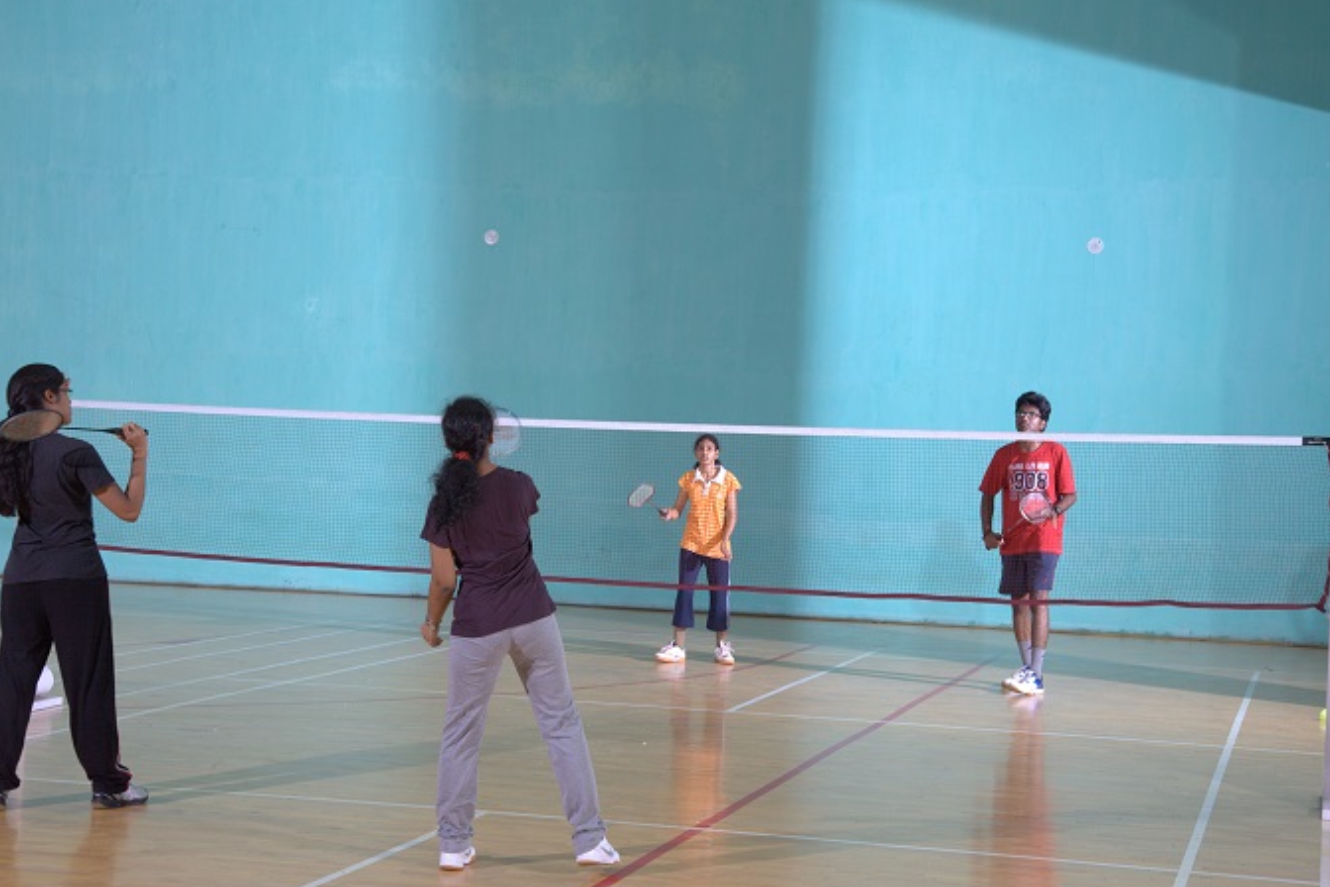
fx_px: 2327
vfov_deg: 21.6
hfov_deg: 31.9
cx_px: 596
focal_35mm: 63
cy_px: 495
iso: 100
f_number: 5.6
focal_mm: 55
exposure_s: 1/45
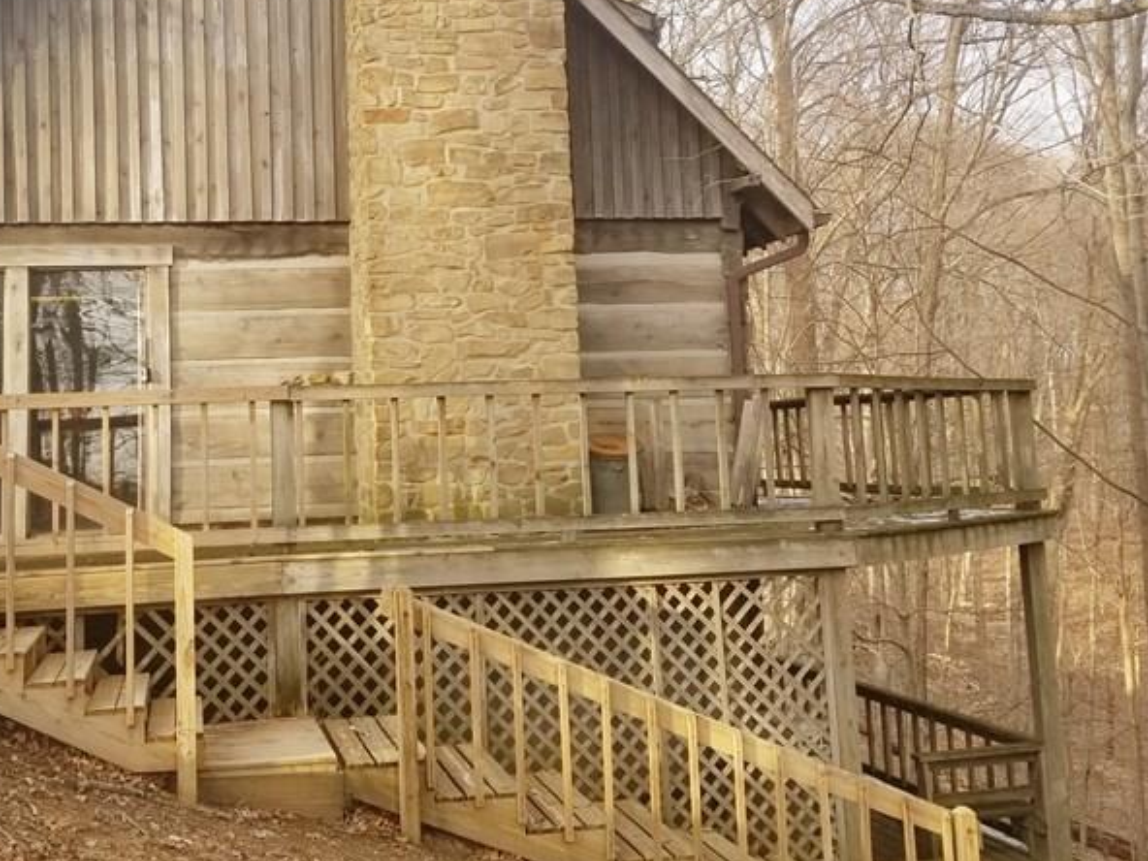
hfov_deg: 41.7
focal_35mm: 45
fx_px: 1492
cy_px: 250
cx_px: 405
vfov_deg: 31.8
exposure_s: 1/361
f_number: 1.7
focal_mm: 4.25
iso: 50
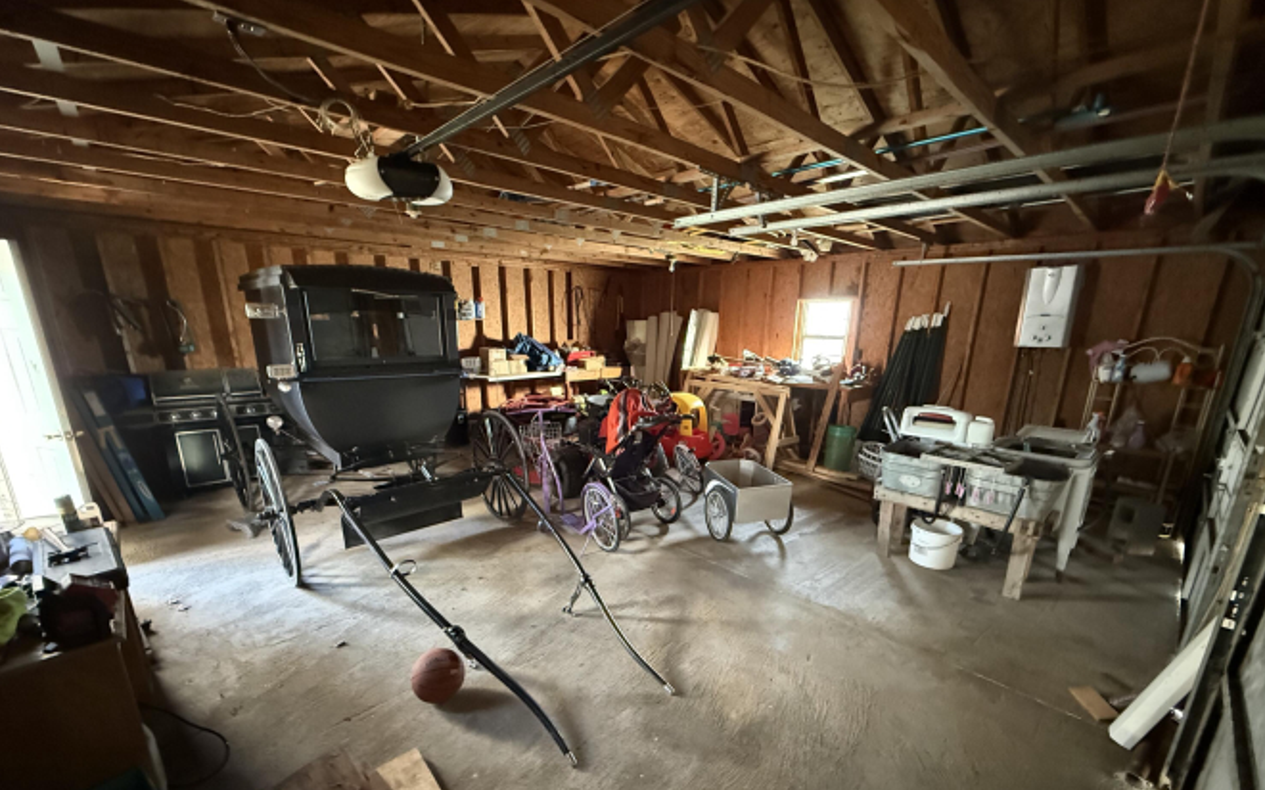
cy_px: 462
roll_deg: -0.5
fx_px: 517
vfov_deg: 74.2
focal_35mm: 15
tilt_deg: -15.7
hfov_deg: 101.5
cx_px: 633
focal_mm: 2.22
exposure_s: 1/40
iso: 1600
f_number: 2.2
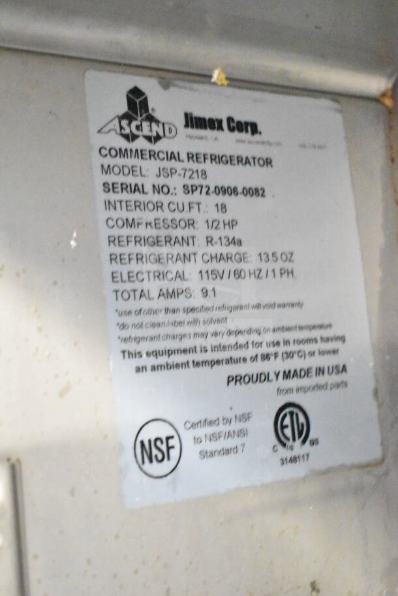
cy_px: 298
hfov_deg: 25.8
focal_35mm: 52
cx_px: 199
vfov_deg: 37.8
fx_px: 870
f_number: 4.5
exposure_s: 1/15
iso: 25600
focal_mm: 35
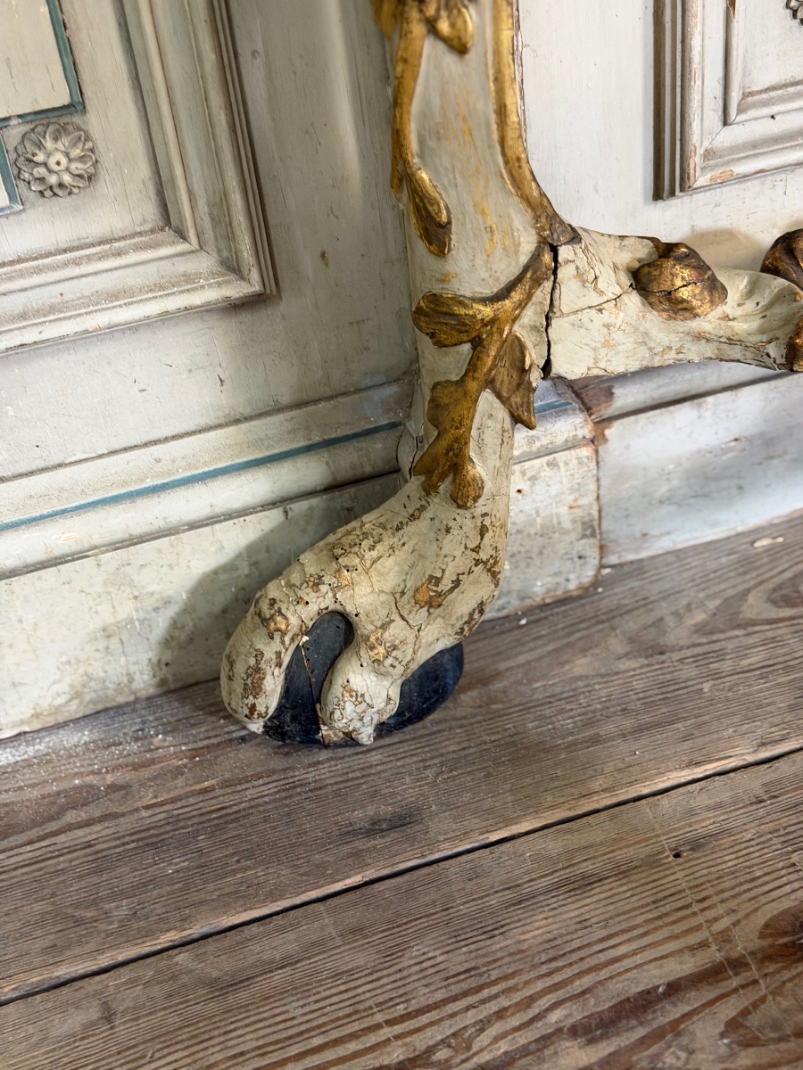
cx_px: 402
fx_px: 1485
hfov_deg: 30.3
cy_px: 535
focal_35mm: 48
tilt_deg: -36.4
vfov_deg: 39.7
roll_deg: +8.0
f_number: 1.78
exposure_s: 1/33
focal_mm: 6.76
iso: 250
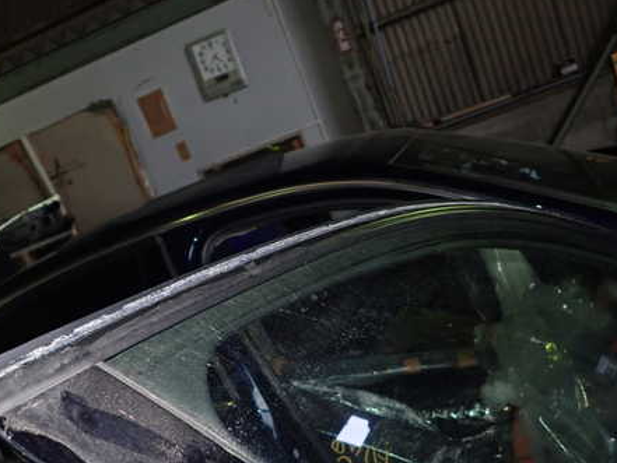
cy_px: 264
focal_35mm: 34
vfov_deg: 41.7
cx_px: 312
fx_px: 606
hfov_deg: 53.9
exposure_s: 1/30
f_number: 5.6
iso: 400
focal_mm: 4.5
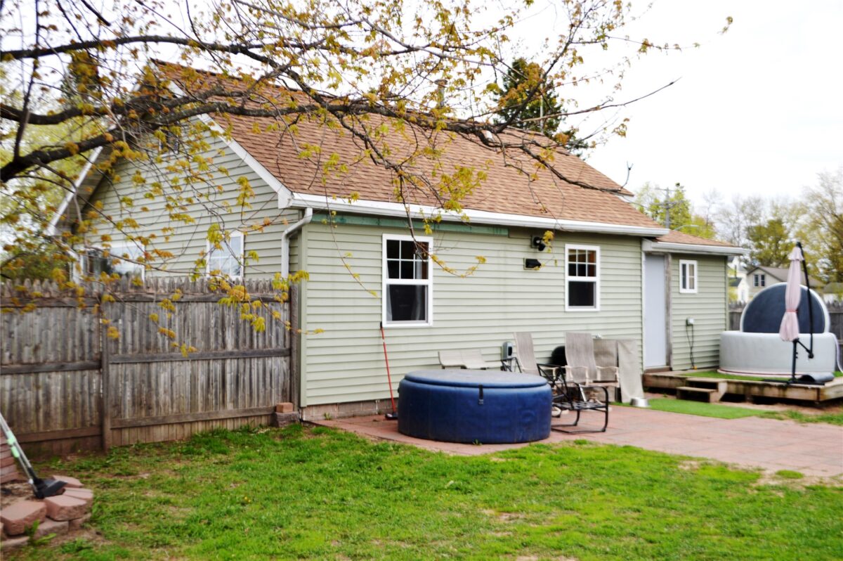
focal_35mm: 39
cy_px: 280
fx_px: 912
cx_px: 422
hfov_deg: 49.6
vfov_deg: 34.2
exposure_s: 1/200
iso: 100
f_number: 4.2
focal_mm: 26
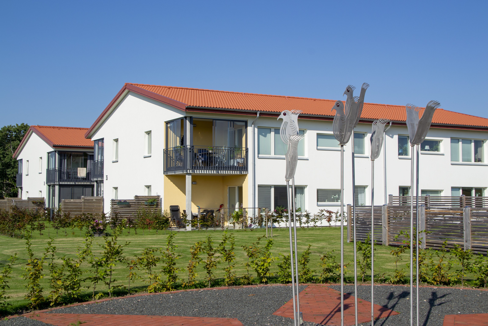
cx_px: 244
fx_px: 651
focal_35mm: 48
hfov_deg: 41.1
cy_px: 163
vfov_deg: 28.1
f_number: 9
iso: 100
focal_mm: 32
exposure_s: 1/320
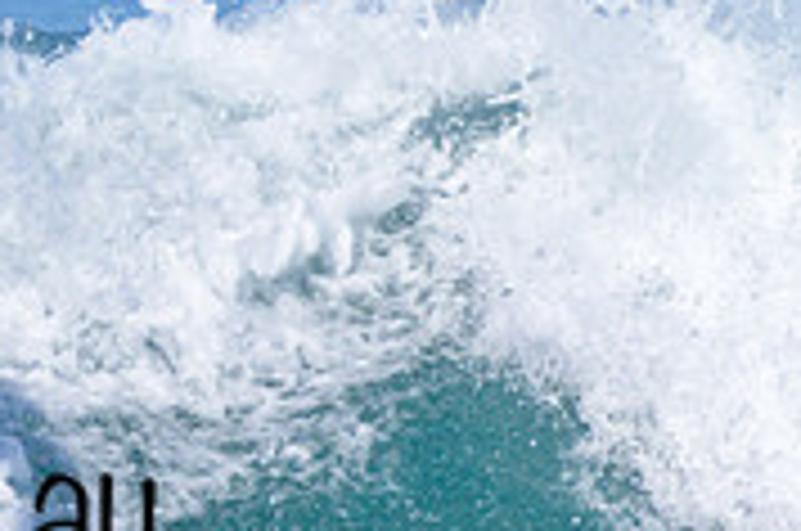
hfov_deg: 0.8
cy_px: 443
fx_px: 56080
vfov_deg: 0.5
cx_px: -280
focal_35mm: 2525
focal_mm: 680
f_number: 11
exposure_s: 1/2000
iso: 900
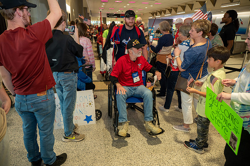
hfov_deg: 73.8
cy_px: 83
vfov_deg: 53.1
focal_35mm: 24
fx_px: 167
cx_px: 125
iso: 1400
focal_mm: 24
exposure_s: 1/40
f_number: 4.5
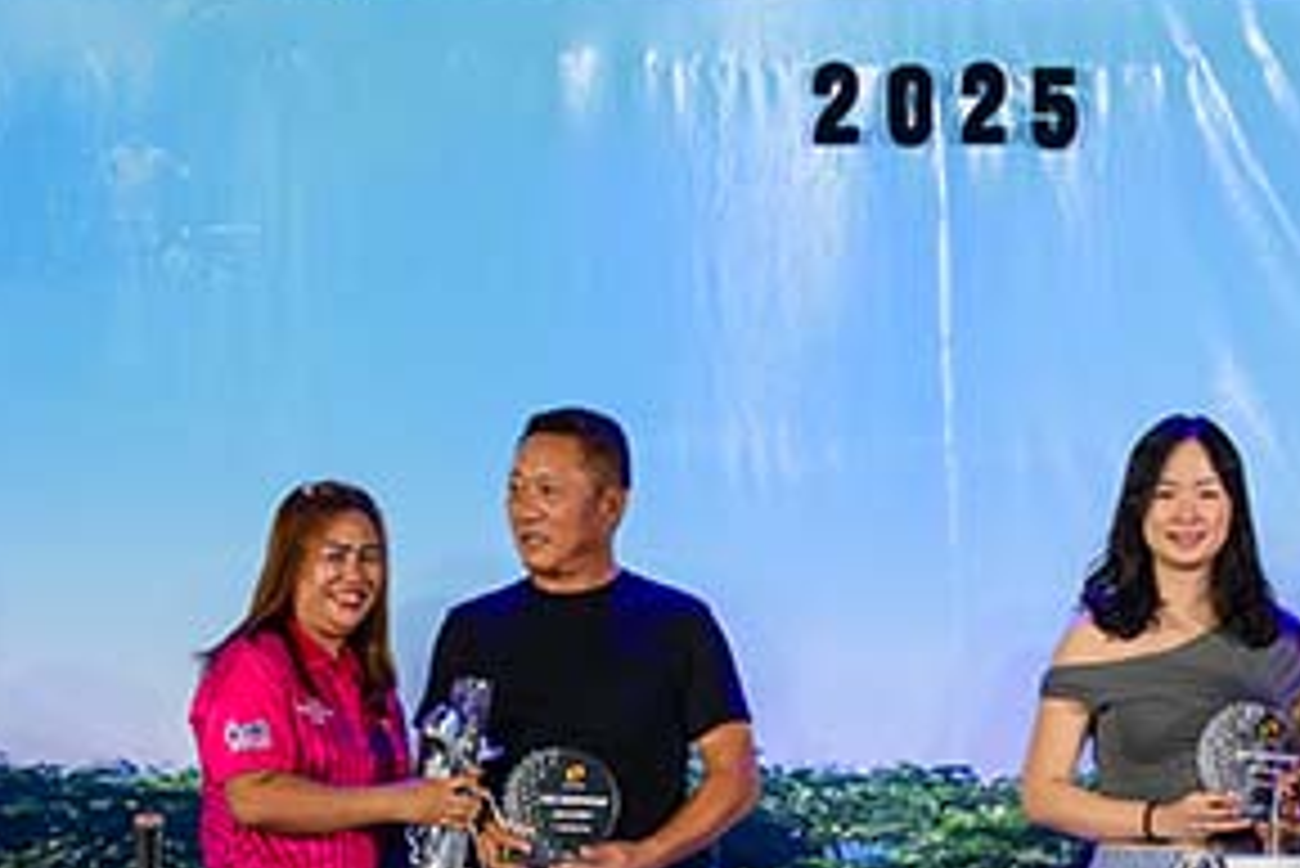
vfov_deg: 10.1
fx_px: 4913
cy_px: 616
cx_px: 981
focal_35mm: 136
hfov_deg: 15.0
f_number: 5.6
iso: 1400
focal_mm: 41
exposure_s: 1/250
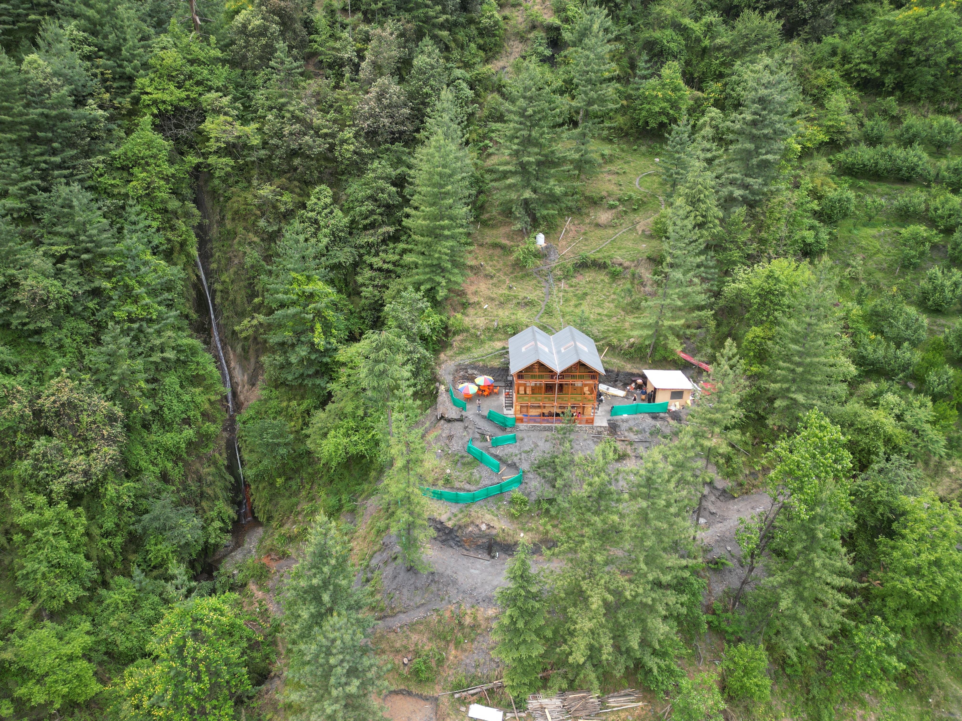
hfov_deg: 71.6
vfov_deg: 56.8
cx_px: 481
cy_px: 360
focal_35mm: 24
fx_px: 667
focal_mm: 6.72
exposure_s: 1/250
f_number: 1.7
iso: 100
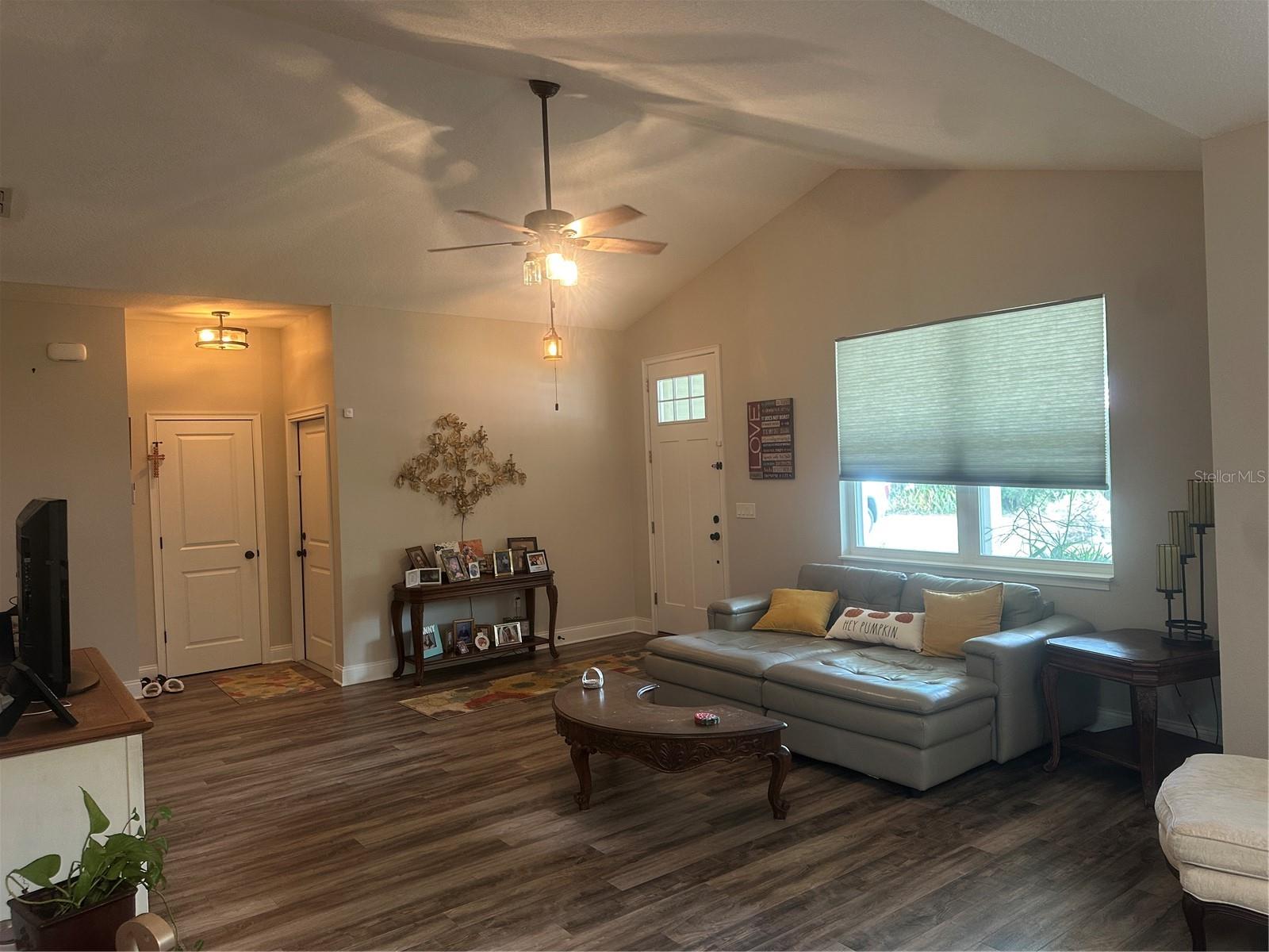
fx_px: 880
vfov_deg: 56.8
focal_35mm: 24
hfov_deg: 71.6
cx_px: 634
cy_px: 476
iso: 200
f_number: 1.78
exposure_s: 1/60
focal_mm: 6.86
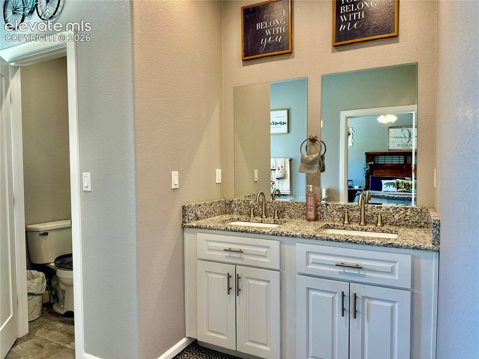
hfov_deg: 71.6
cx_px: 240
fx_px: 332
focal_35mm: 24
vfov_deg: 56.8
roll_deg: +0.7
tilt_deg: -2.8
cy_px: 180
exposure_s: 1/120
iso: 125
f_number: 1.78
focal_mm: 6.86
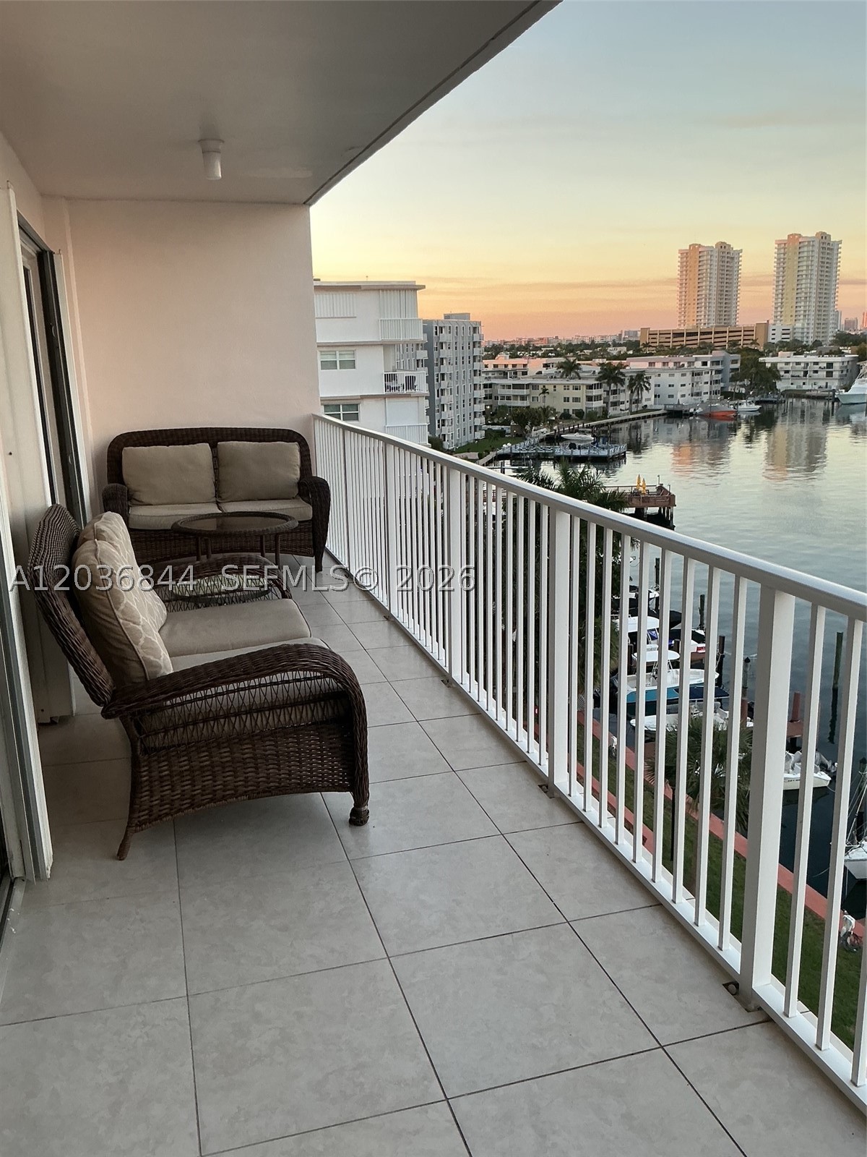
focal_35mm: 29
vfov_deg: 61.7
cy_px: 578
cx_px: 434
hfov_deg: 48.2
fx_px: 968
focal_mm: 3
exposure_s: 1/120
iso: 40
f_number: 1.8
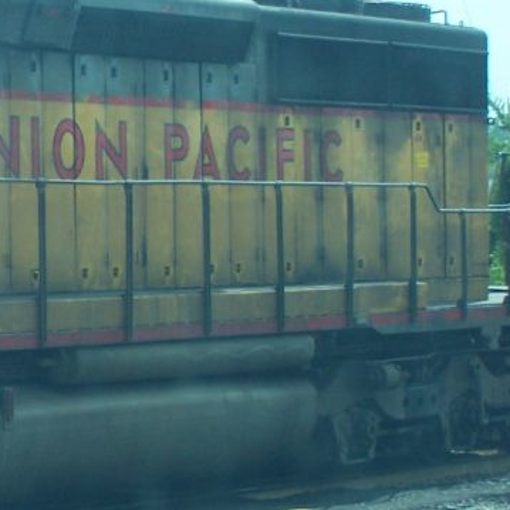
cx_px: -215
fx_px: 2900
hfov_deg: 9.8
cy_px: 239
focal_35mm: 174
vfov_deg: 10.0
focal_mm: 11.5
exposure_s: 1/500
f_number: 3.2
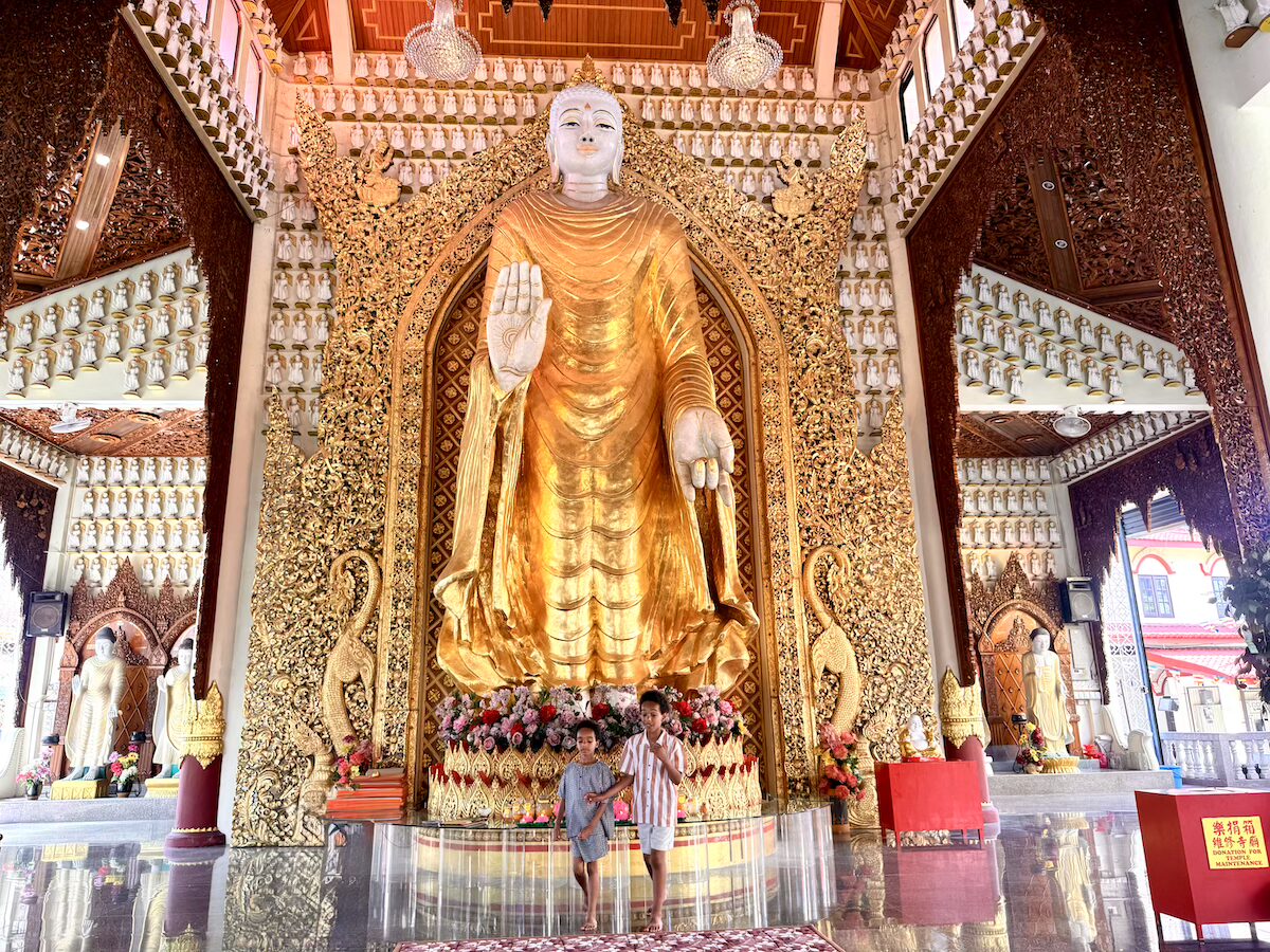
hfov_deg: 71.6
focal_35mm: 24
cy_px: 476
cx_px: 635
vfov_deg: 56.8
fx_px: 881
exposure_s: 1/100
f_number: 1.78
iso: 80
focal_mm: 6.76
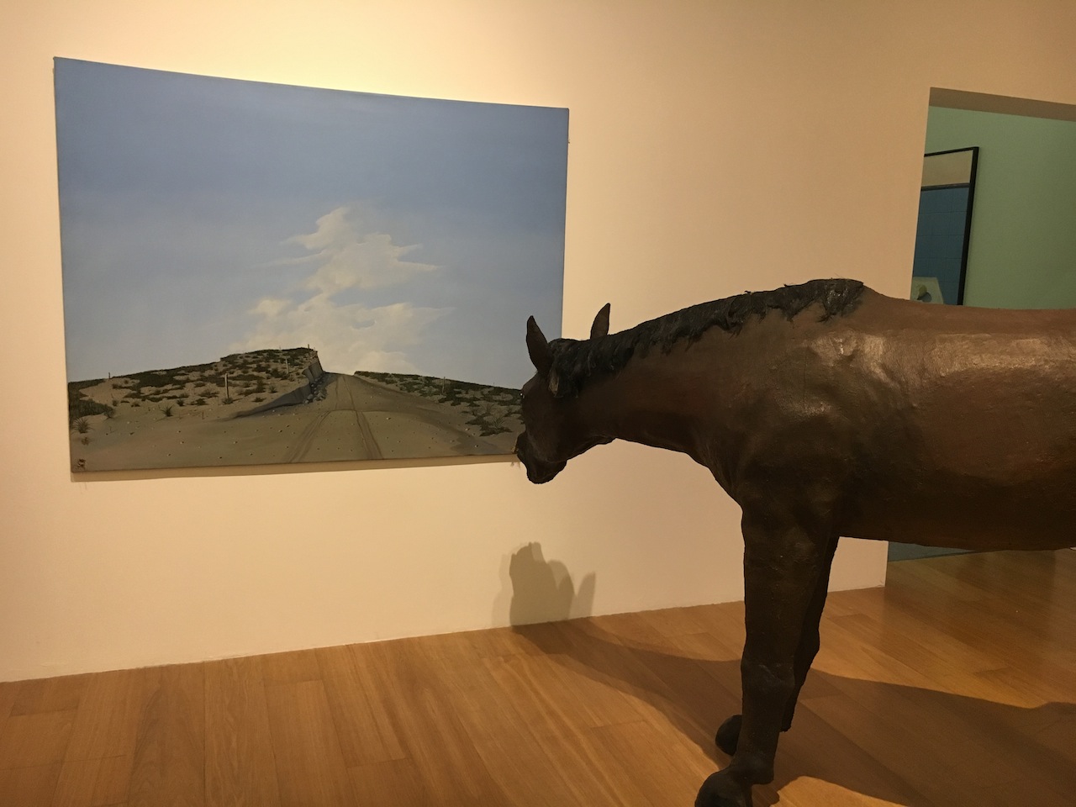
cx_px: 538
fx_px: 901
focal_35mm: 29
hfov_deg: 61.7
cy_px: 404
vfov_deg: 48.2
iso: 200
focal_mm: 4.15
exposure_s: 1/33
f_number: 2.2
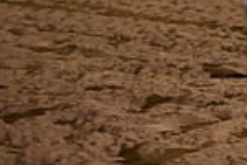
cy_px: -153
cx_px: 473
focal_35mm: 504
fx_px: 3458
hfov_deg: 4.0
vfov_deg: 2.7
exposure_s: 1/200
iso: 1250
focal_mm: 130
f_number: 3.2
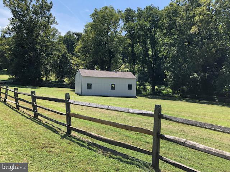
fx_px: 186
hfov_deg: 63.4
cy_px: 86
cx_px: 115
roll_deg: -2.1
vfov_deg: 49.7
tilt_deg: -3.7
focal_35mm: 28
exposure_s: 1/810
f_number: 1.8
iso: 20
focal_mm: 3.99
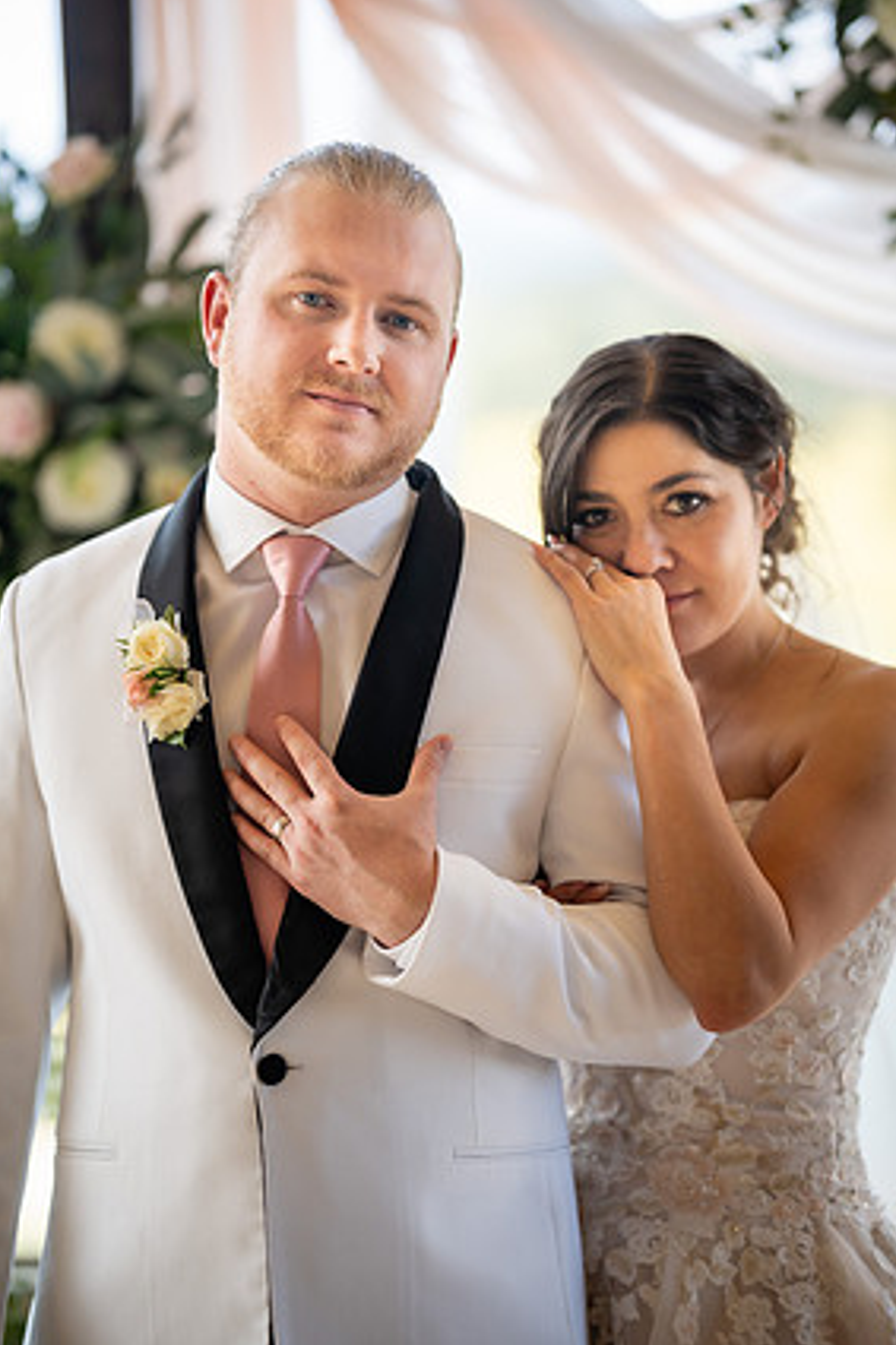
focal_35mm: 90
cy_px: 677
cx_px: 459
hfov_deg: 15.2
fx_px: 3362
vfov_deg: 22.6
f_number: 1.4
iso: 125
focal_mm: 85
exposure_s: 1/400
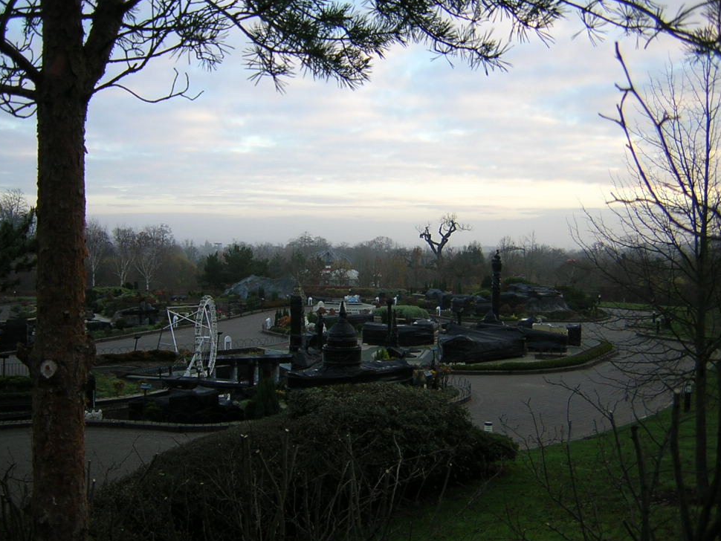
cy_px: 259
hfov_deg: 49.0
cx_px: 346
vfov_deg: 37.7
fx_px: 792
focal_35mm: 38
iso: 100
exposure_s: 1/92.7
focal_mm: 4.7
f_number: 2.6
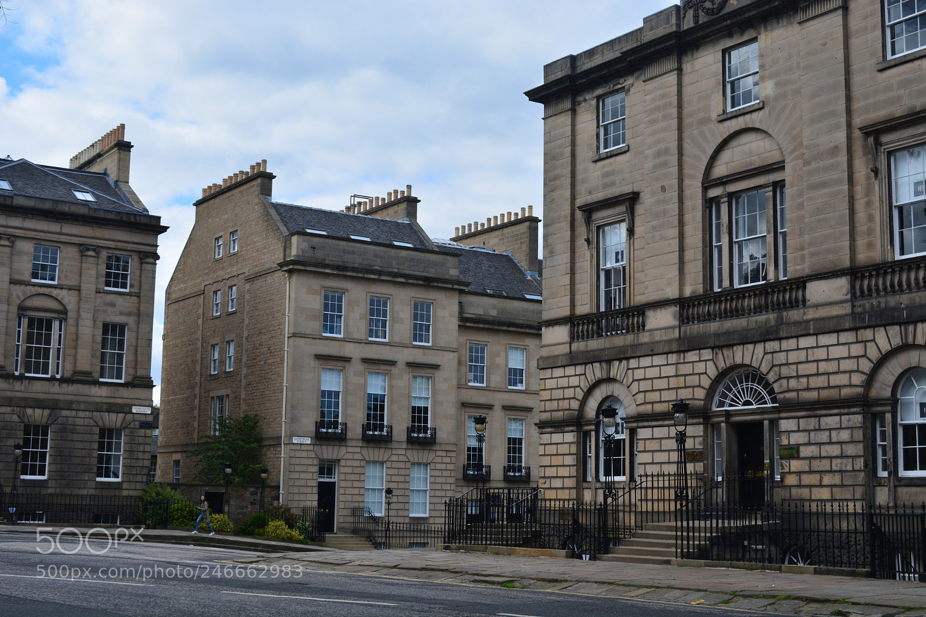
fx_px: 1311
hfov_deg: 38.9
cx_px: 463
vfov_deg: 26.5
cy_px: 308
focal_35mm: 51
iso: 200
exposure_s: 1/400
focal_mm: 34
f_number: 11
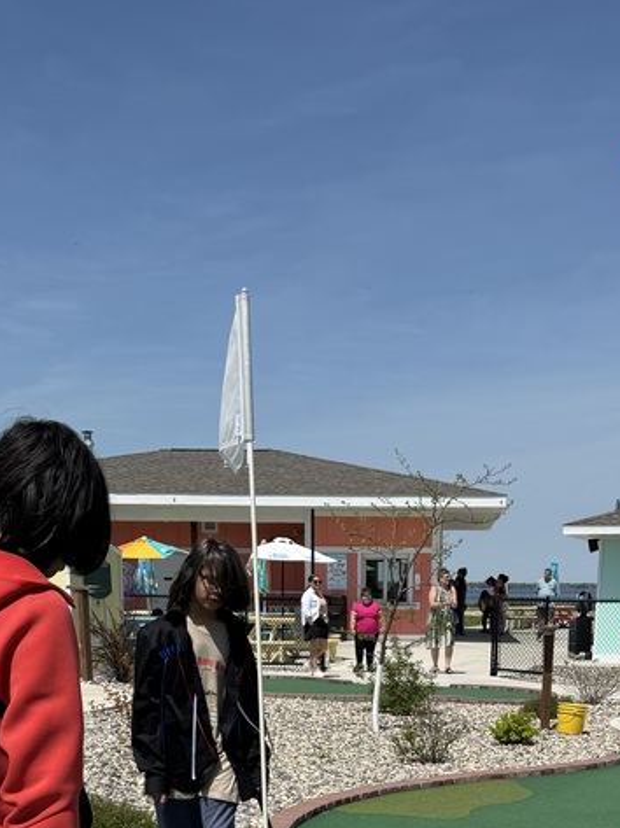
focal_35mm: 52
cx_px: 357
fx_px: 1243
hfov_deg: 28.0
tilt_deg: -12.4
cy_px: 889
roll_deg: -0.8
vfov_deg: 32.8
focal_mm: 6.76
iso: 80
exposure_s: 1/7353
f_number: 1.78
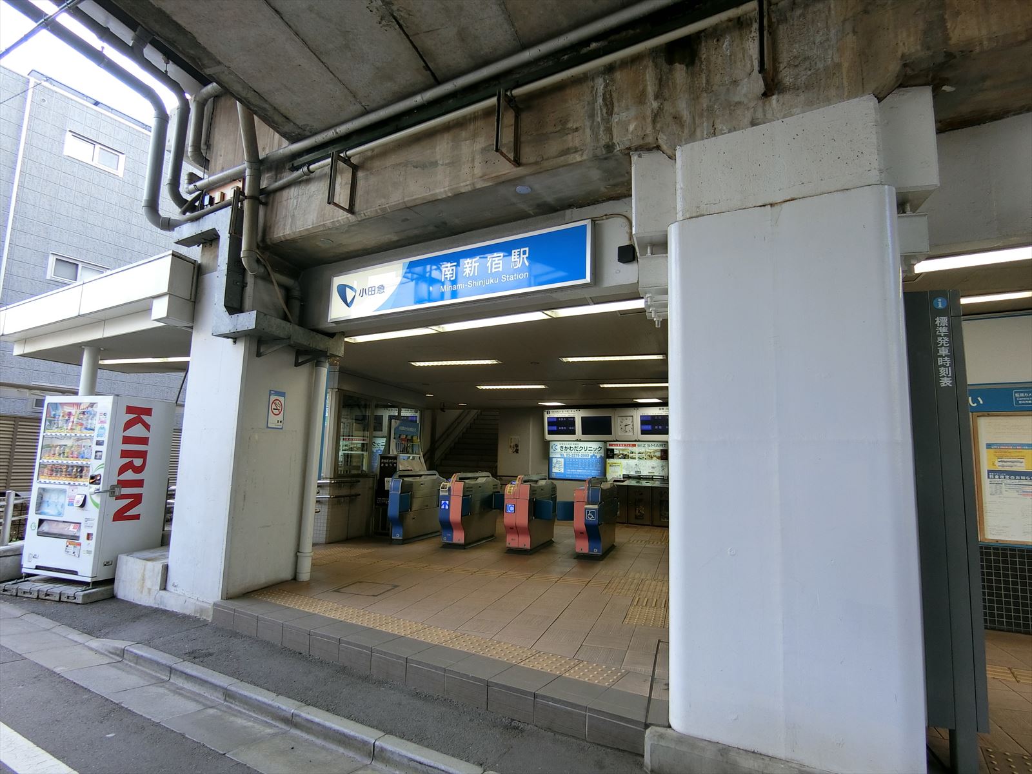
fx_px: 566
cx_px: 516
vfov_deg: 68.7
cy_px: 387
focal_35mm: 19
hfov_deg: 84.7
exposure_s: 1/125
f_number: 2.7
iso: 100
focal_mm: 4.06
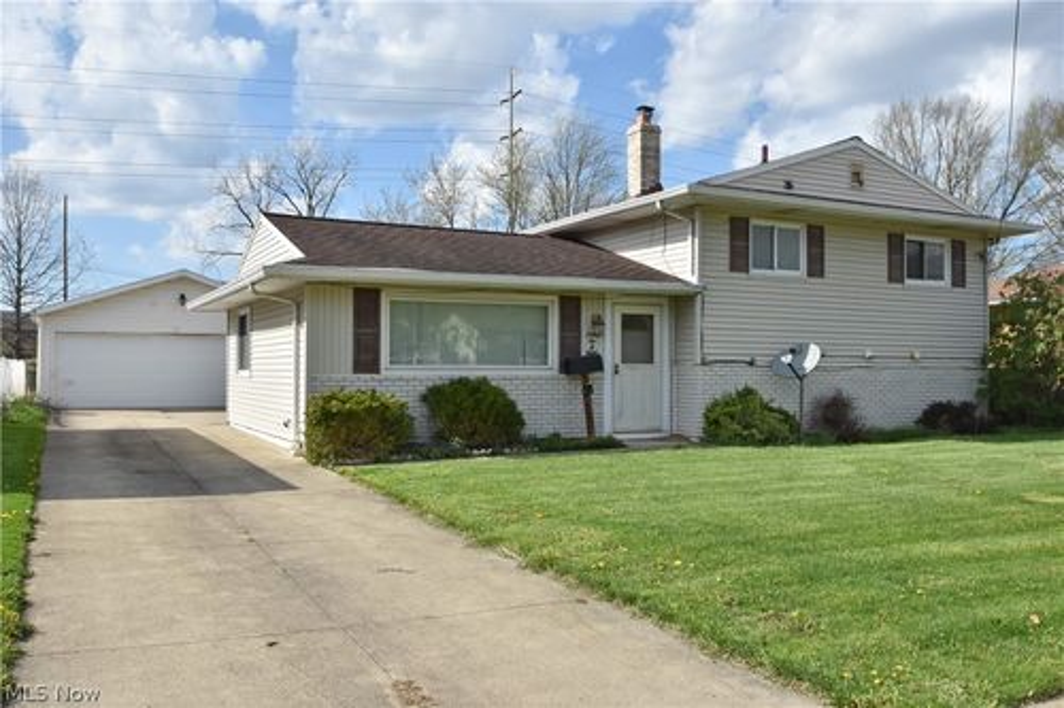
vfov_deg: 41.7
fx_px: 931
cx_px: 532
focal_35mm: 32
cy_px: 354
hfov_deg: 59.5
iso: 400
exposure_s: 1/640
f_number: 13
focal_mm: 21
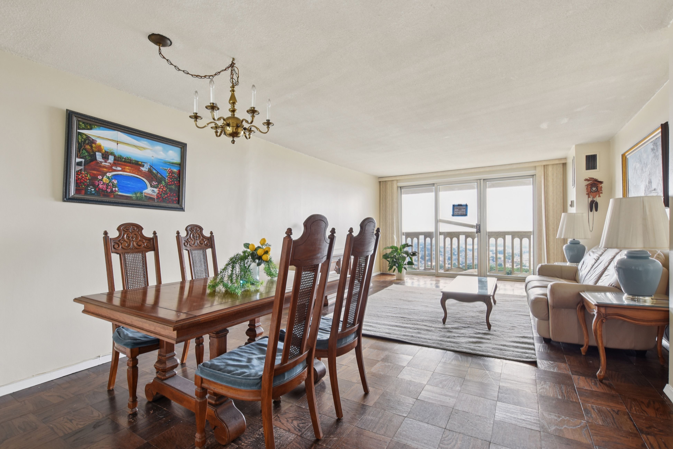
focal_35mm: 15
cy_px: 224
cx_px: 336
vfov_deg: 77.3
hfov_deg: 100.4
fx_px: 280
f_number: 7.1
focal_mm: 10
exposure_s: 1/15
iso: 400
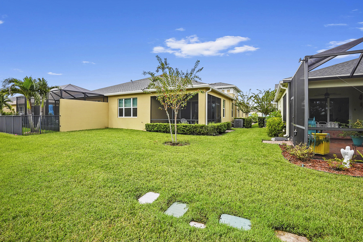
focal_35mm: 15
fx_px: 151
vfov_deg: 77.3
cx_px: 182
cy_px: 121
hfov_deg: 100.4
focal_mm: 10
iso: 400
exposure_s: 1/250
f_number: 9
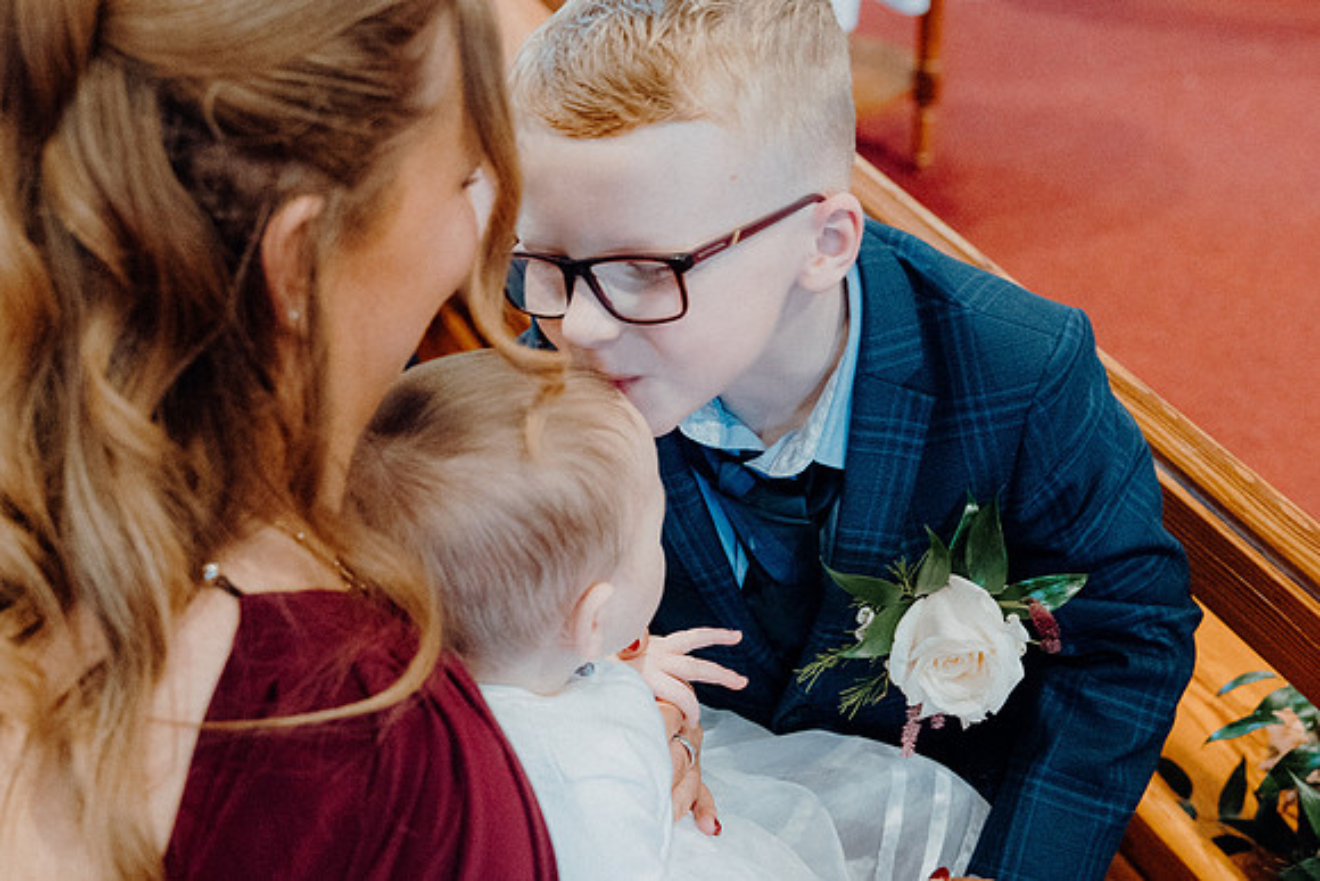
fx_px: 2237
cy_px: 440
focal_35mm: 61
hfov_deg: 32.9
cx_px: 660
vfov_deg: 22.3
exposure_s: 1/160
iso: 6400
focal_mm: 41
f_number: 3.5
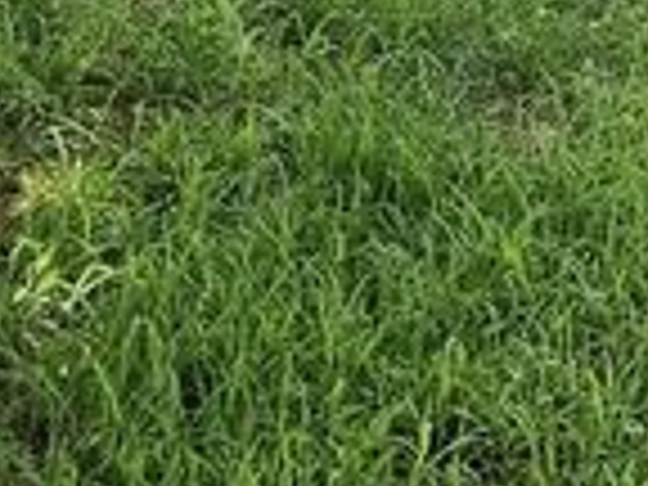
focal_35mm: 164
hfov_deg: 11.7
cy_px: -724
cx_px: 832
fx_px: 3070
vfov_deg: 8.2
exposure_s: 1/180
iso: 16
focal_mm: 6.3
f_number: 1.7
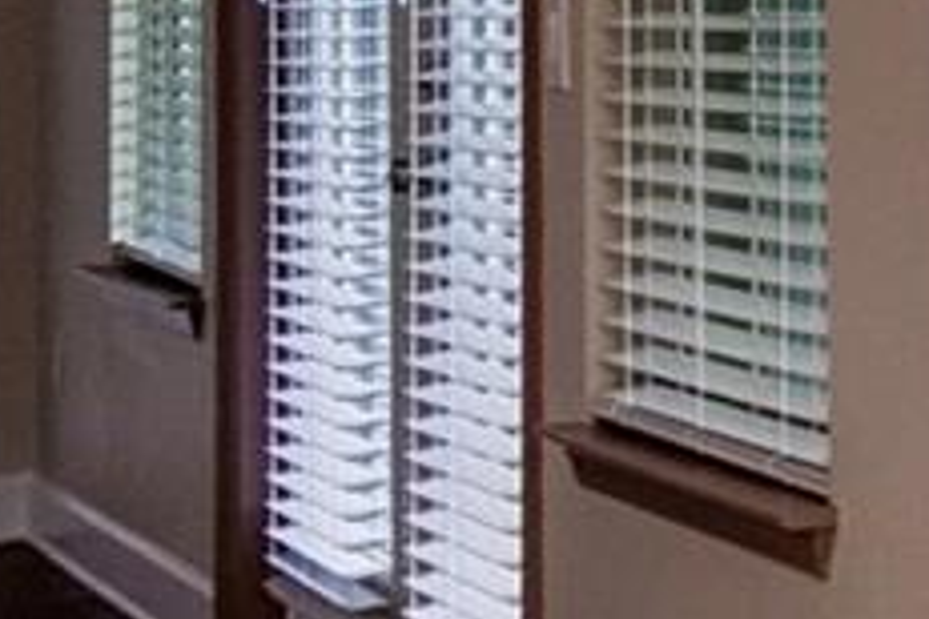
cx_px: 2960
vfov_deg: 13.1
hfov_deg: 10.7
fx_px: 2684
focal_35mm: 104
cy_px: 96
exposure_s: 1/25
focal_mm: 10
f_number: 7.1
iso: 100
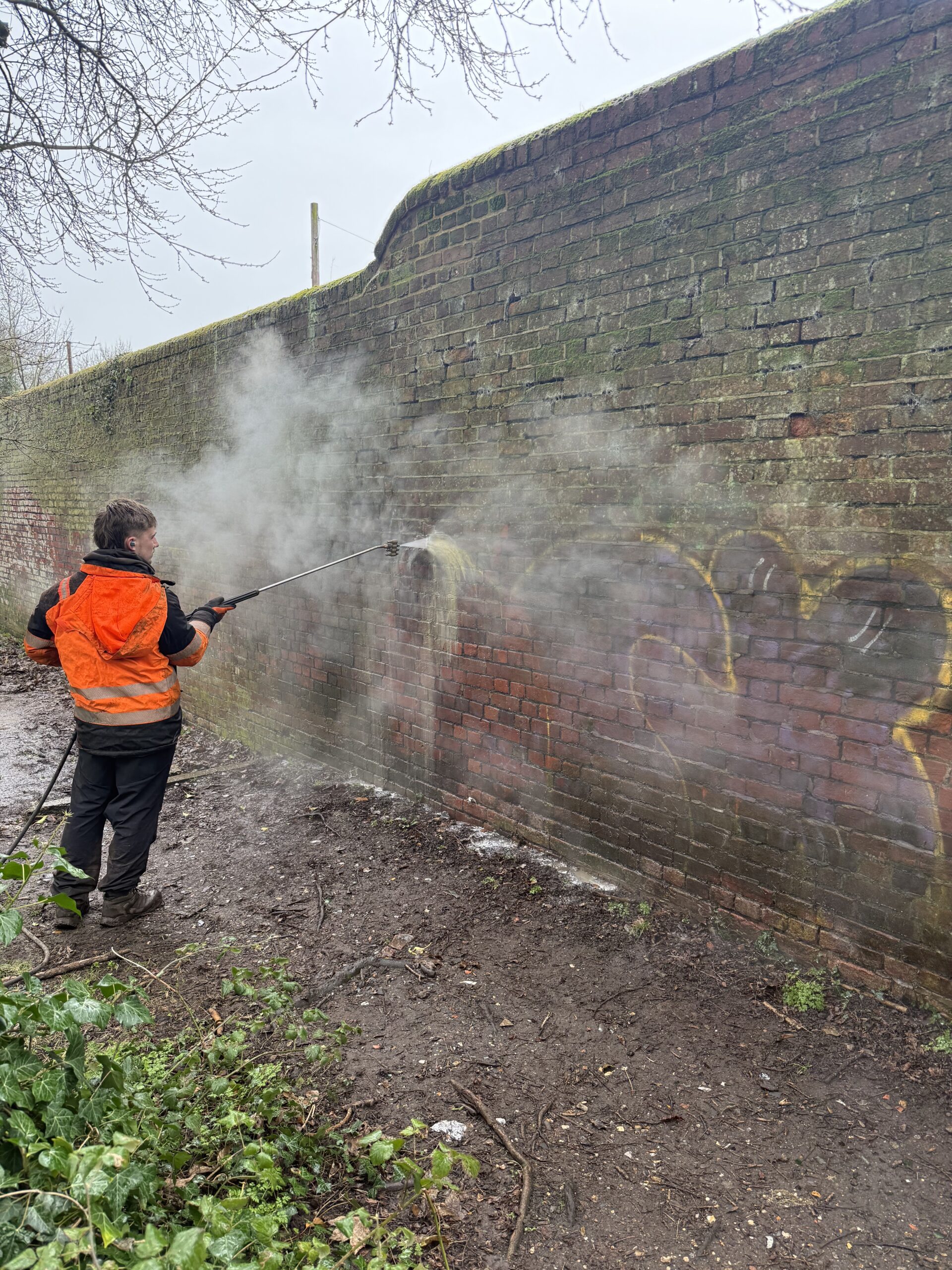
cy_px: 635
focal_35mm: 24
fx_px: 880
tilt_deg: -8.9
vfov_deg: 71.6
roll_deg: -1.1
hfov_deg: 56.8
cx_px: 476
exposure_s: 1/243
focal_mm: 6.76
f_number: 1.78
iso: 125
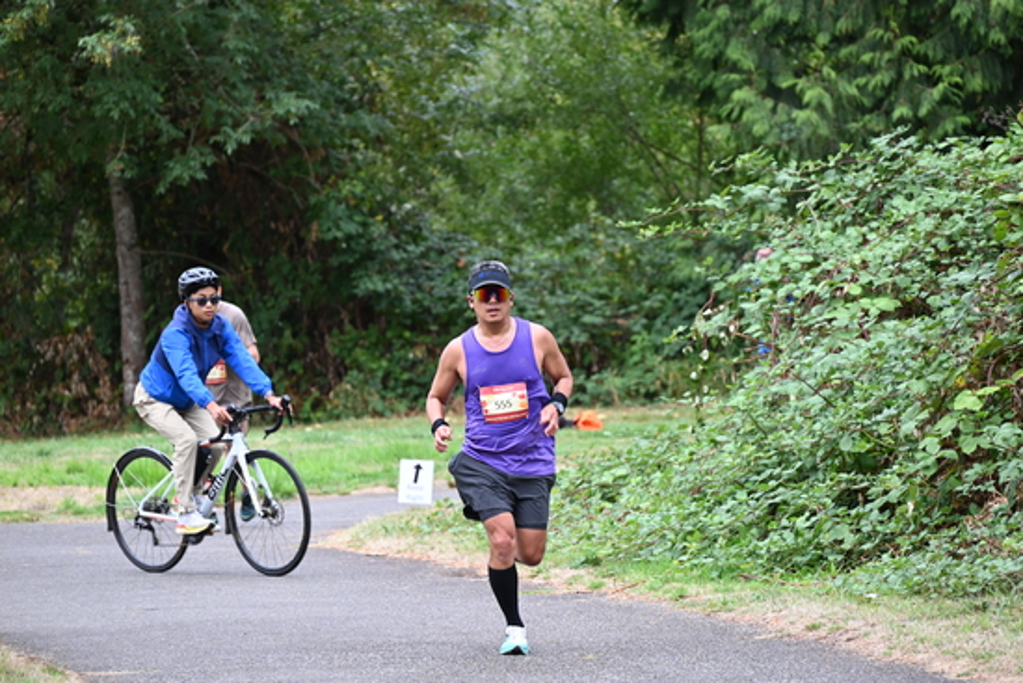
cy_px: 342
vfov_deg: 6.9
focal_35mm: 200
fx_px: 5684
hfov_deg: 10.3
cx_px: 512
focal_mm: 200
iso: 640
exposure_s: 1/250
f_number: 6.3
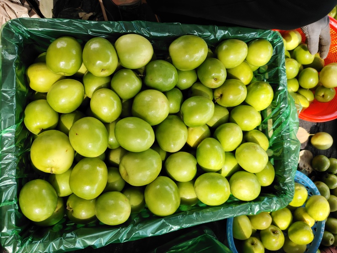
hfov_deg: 71.6
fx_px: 234
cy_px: 126
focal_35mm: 24
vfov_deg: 56.8
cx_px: 168
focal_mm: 5.25
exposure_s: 1/101
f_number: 1.75
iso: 100
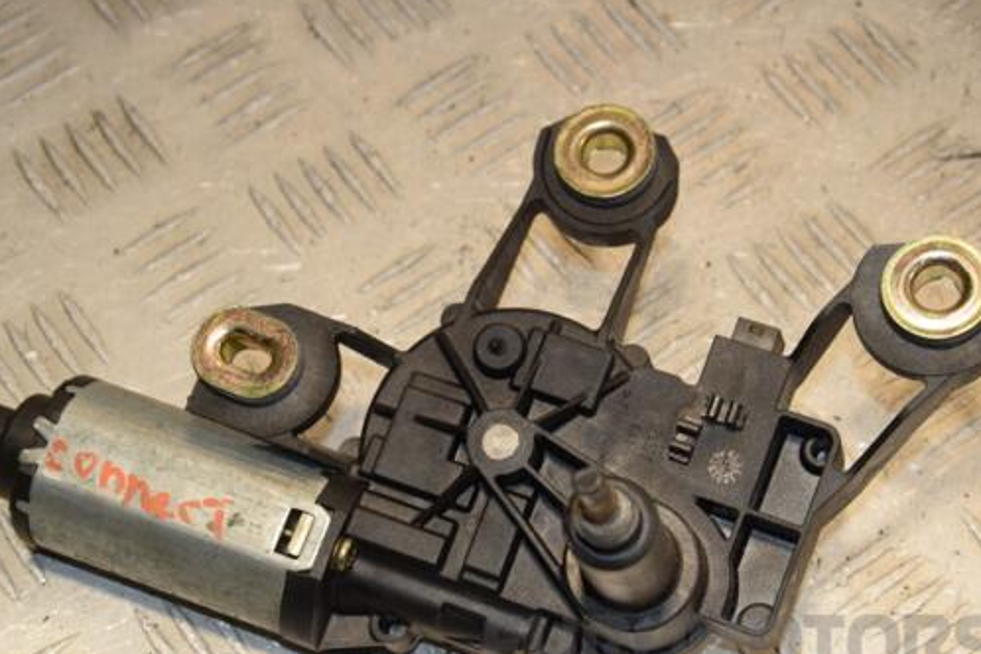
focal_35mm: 94
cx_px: 447
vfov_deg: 14.5
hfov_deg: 21.7
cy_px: 382
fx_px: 2561
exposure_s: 1/200
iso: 800
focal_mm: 52
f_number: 8
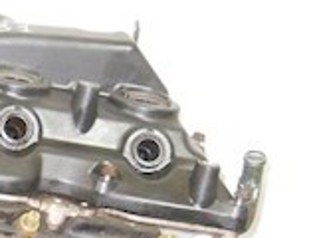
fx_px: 1502
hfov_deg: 11.5
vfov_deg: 8.8
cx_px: -178
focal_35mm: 164
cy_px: 377
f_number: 3.1
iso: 320
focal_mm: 6.72
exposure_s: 1/30
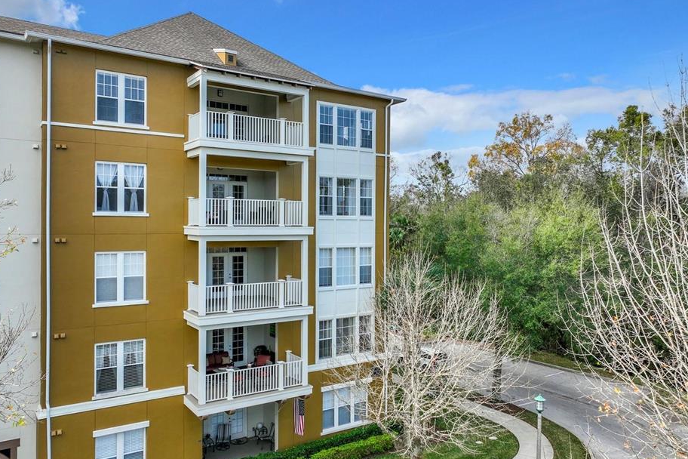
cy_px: 222
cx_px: 339
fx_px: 535
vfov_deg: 46.4
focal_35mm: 28
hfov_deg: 65.5
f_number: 2.8
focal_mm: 12.29
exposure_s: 1/2000
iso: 200
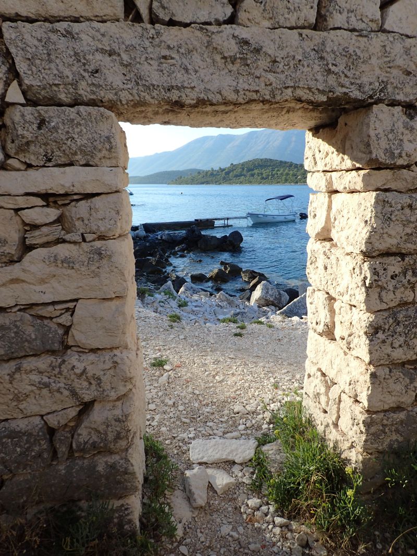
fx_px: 402
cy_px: 278
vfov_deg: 69.4
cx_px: 208
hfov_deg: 54.9
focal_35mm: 25
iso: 100
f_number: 2.8
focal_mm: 4.5
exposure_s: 1/640
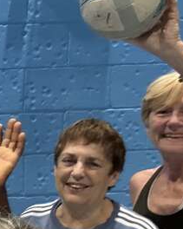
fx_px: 576
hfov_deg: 15.9
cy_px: 210
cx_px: -127
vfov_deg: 21.9
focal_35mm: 85
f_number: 1.9
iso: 250
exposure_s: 1/33
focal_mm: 2.69
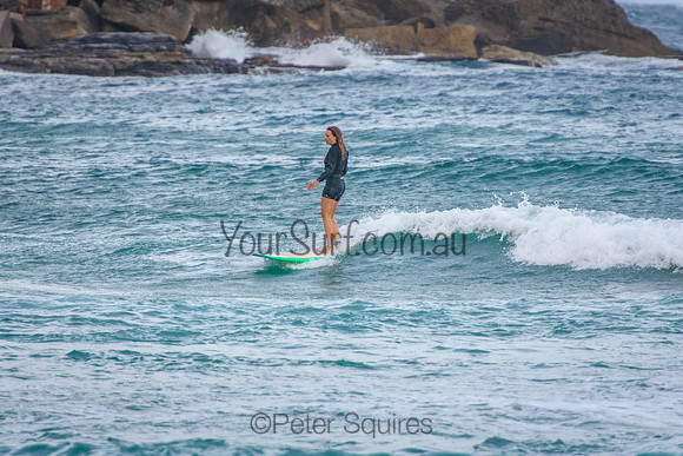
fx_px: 11666
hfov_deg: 3.4
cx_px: 342
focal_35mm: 615
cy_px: 228
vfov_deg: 2.2
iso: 900
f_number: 5.6
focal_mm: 400
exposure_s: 1/1600
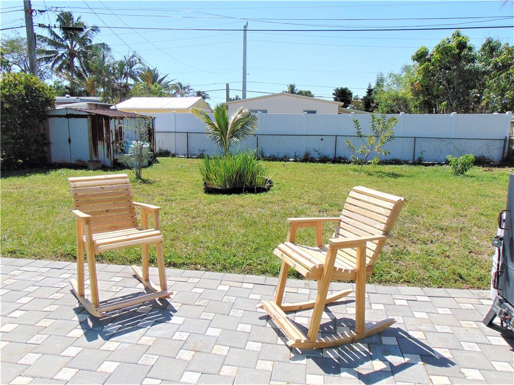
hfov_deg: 69.4
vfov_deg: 54.9
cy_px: 192
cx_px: 257
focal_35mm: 25
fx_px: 371
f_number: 7.7
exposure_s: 1/320
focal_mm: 4.5
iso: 80
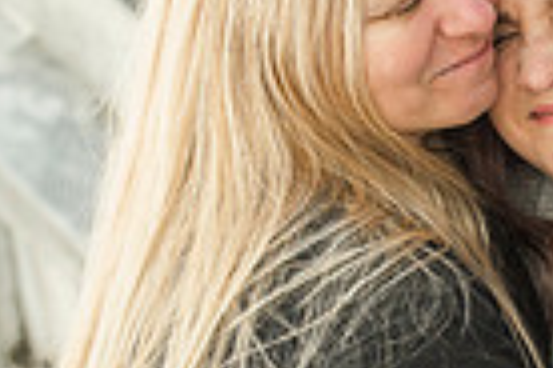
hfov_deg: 6.6
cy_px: 236
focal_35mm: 312
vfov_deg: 4.4
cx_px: 468
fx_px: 4792
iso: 400
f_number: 4
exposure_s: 1/1250
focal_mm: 70
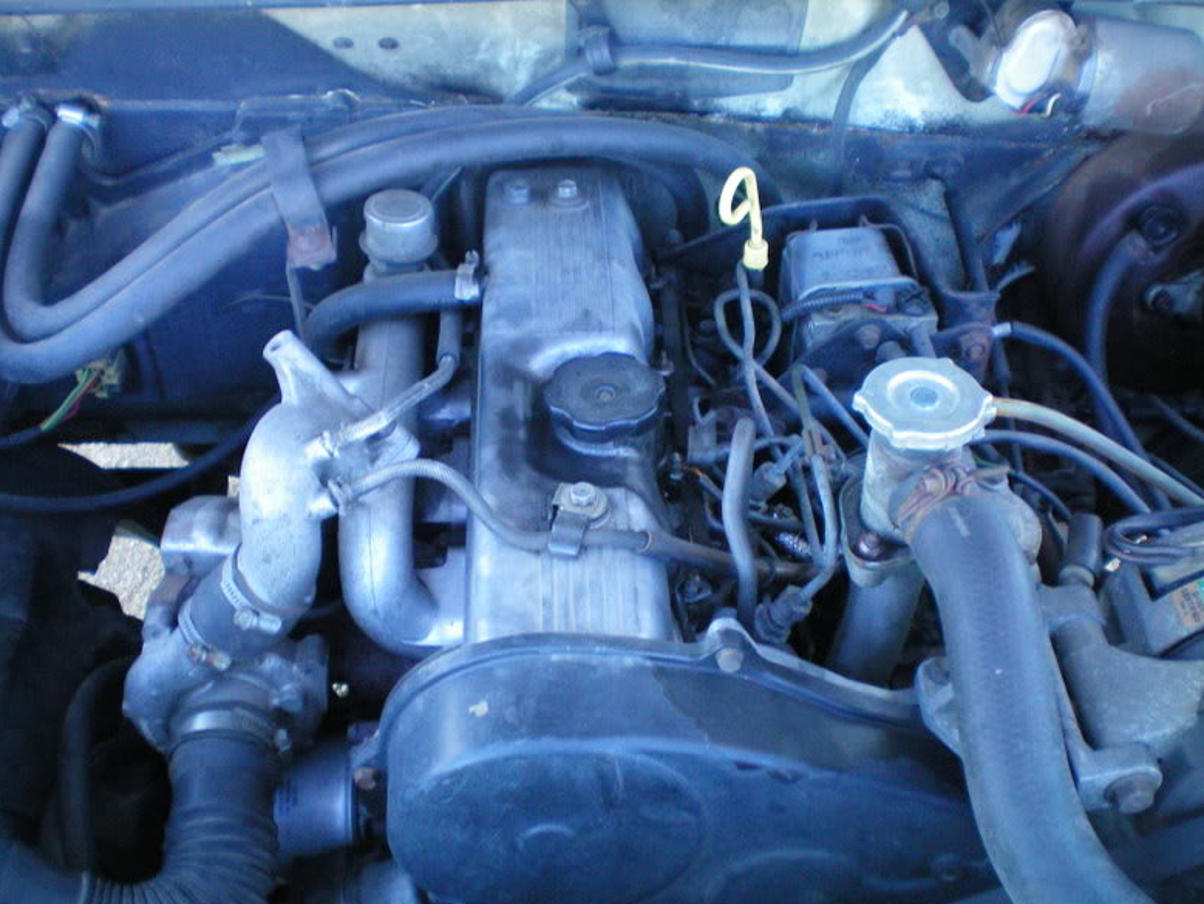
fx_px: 1357
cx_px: 589
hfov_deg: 47.8
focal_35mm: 39
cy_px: 451
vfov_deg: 36.8
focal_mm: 6.3
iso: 250
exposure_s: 1/60
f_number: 3.1
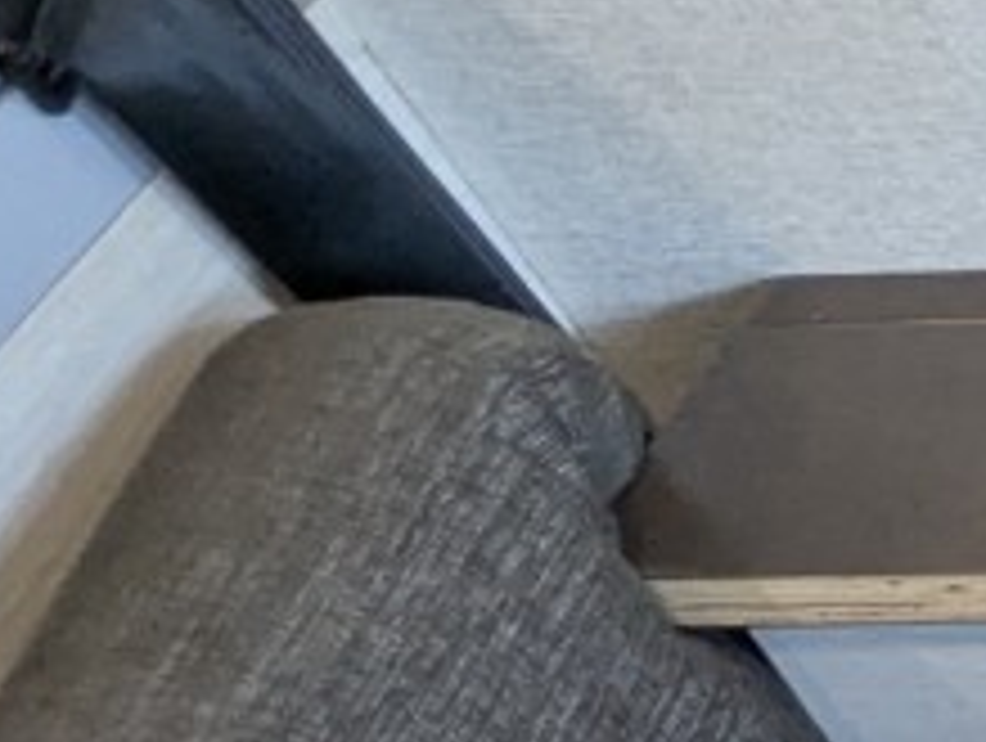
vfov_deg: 13.2
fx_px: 2910
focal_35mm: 102
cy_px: 1318
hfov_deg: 12.1
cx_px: 2758
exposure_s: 1/55.6
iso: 263
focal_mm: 2.35
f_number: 2.2
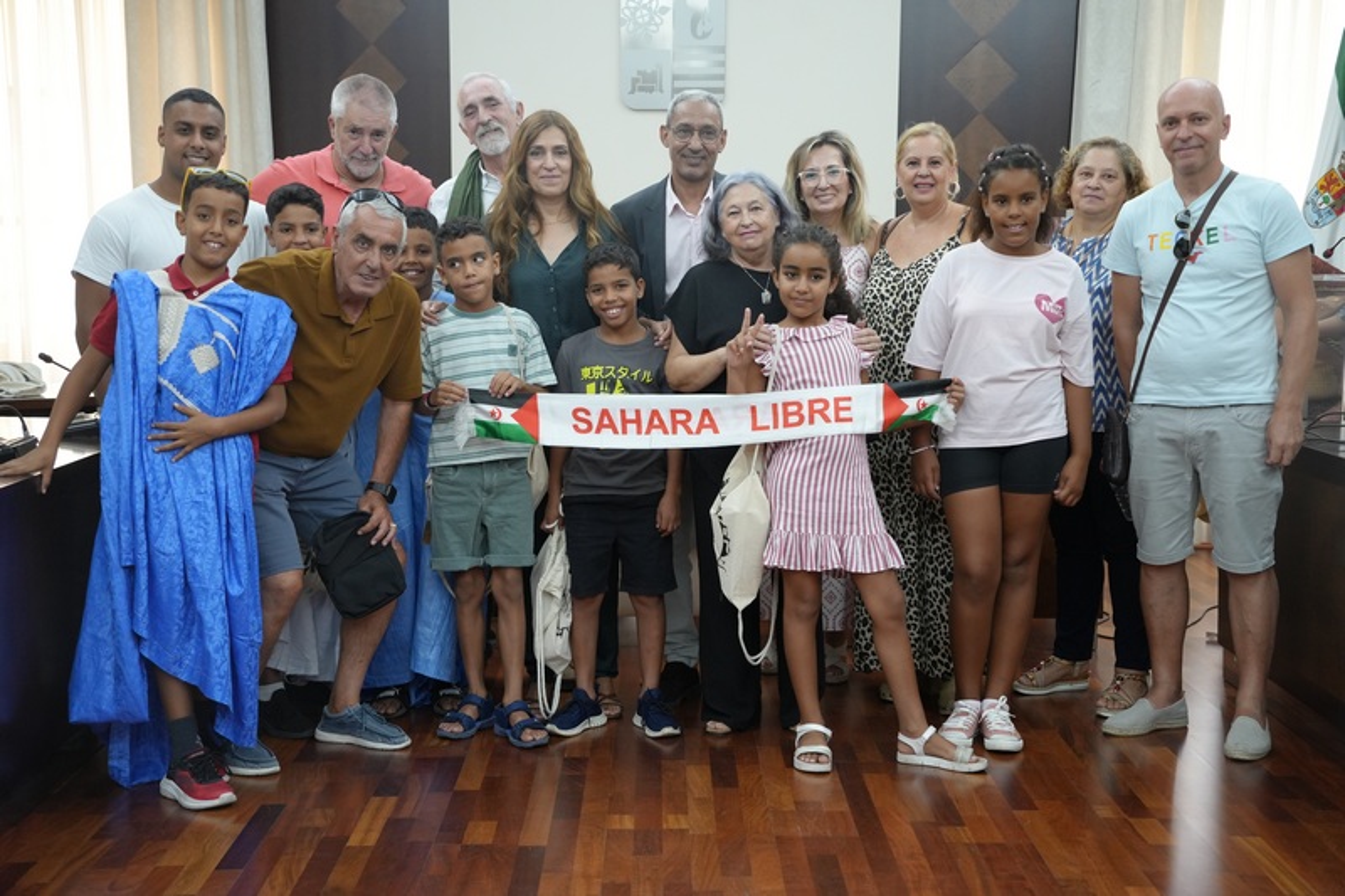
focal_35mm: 50
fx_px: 1868
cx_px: 672
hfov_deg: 39.6
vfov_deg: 27.0
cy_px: 448
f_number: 4
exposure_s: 1/160
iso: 2500
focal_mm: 50
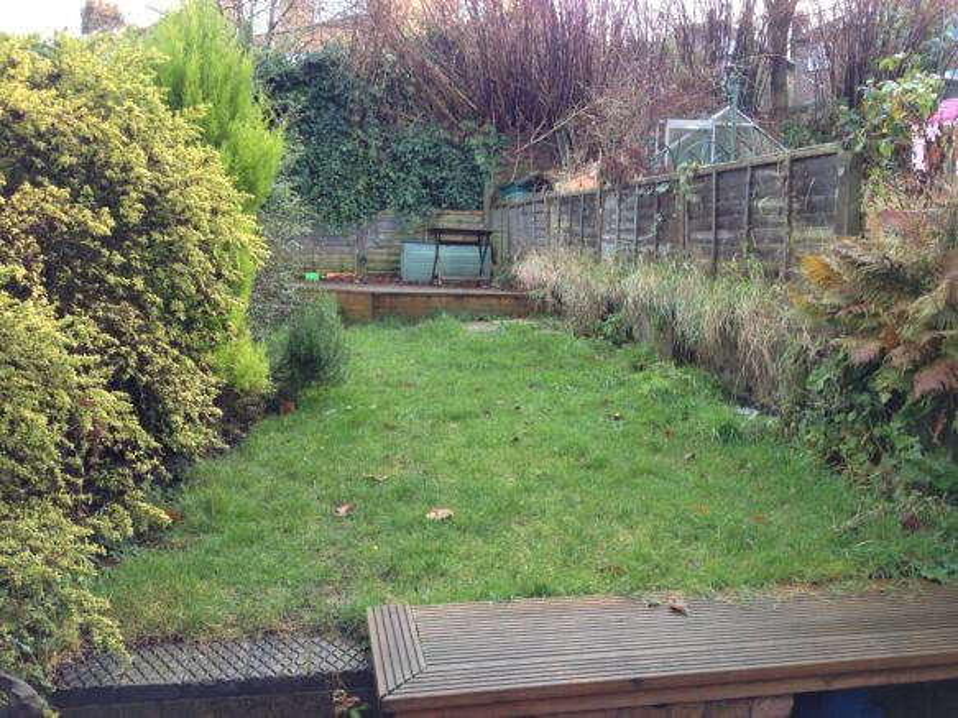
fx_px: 968
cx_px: 479
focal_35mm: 35
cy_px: 359
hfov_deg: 52.6
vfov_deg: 40.7
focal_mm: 4.28
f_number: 2.4
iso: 64
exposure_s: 1/120
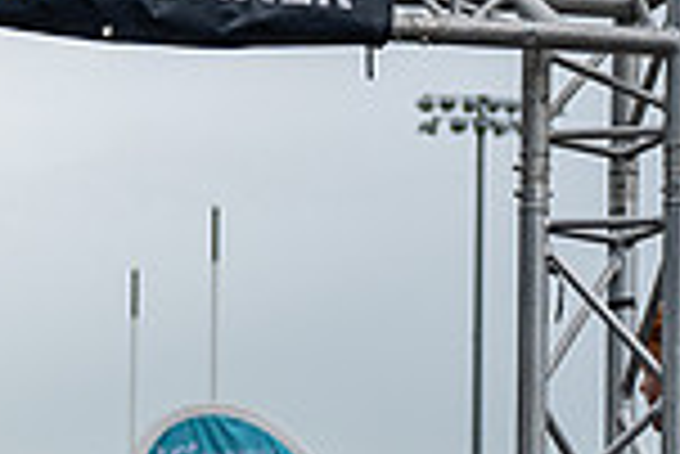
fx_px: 2760
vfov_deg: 9.4
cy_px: 443
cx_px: -585
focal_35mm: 146
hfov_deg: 12.7
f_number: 2.8
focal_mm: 38
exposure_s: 1/1250
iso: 140
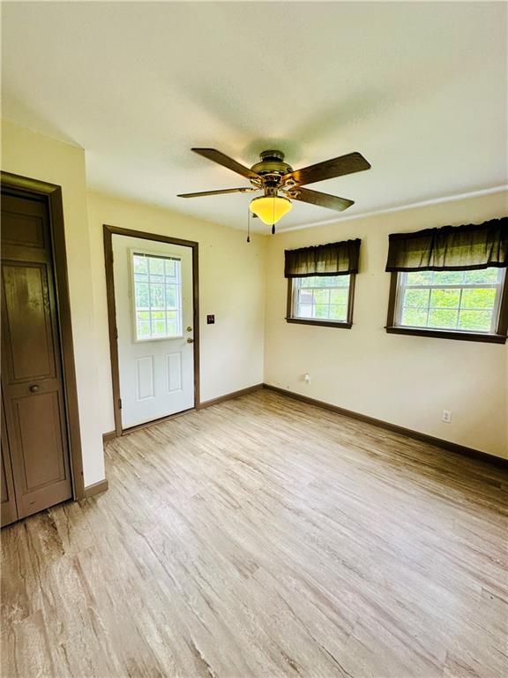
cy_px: 339
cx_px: 254
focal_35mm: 14
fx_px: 274
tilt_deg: -7.3
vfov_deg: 102.1
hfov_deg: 85.7
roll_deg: -0.8
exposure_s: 1/99
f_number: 2.2
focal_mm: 2.22
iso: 100
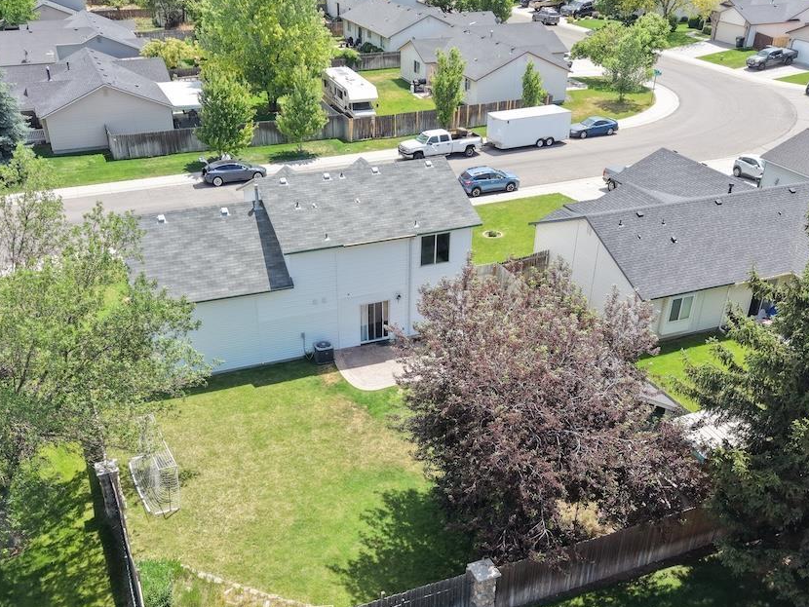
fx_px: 865
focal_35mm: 37
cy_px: 409
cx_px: 400
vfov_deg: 38.2
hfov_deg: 50.1
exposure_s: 1/2000
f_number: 1.8
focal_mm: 8.67
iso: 290
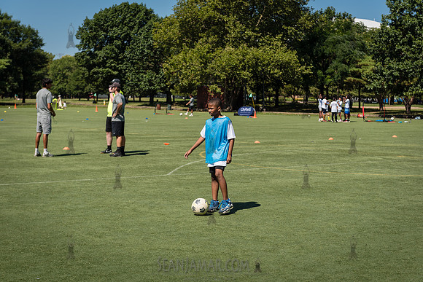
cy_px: 141
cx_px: 212
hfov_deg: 32.4
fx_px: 729
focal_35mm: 62
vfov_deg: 21.9
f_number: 4
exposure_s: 1/1600
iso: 200
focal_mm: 62
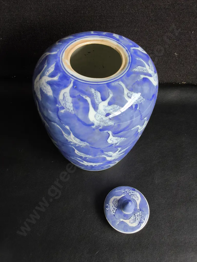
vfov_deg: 65.3
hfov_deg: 51.4
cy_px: 131
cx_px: 98
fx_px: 205
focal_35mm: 27
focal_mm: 2.87
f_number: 2
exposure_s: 1/100
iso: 40
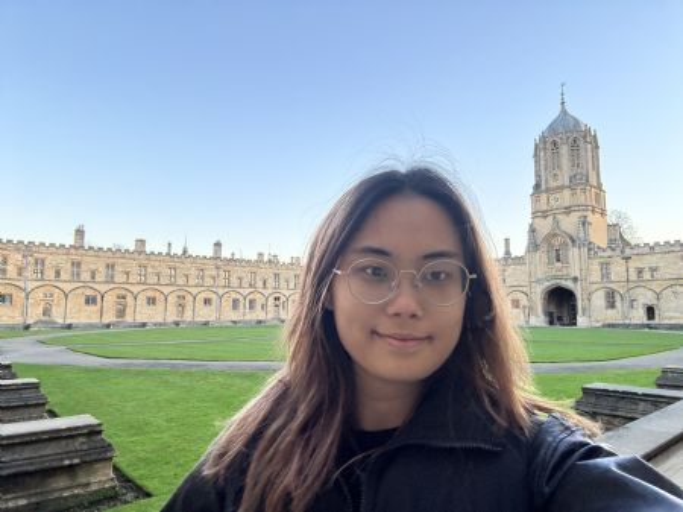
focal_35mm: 23
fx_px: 454
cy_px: 256
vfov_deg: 58.8
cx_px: 342
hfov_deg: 74.0
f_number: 1.9
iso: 64
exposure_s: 1/50
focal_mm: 2.69
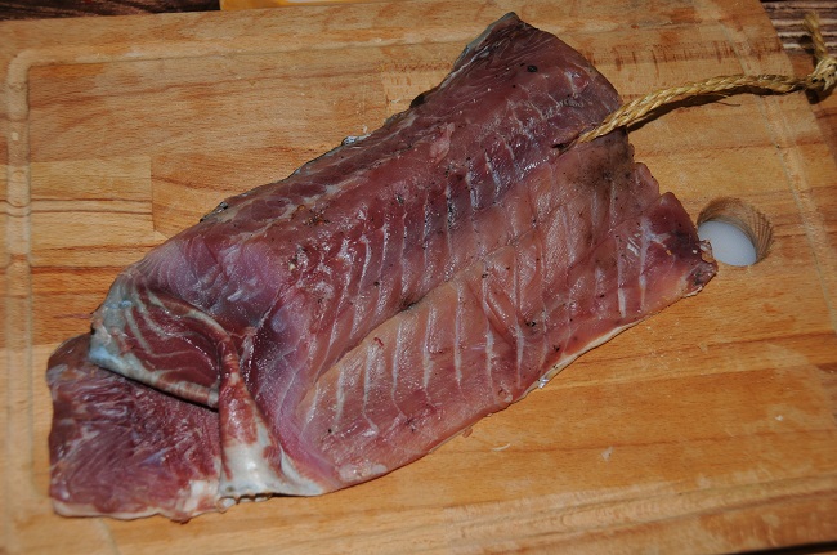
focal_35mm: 48
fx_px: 1114
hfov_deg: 41.2
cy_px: 278
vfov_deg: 28.0
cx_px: 418
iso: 200
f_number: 5.6
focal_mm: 32
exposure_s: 1/60
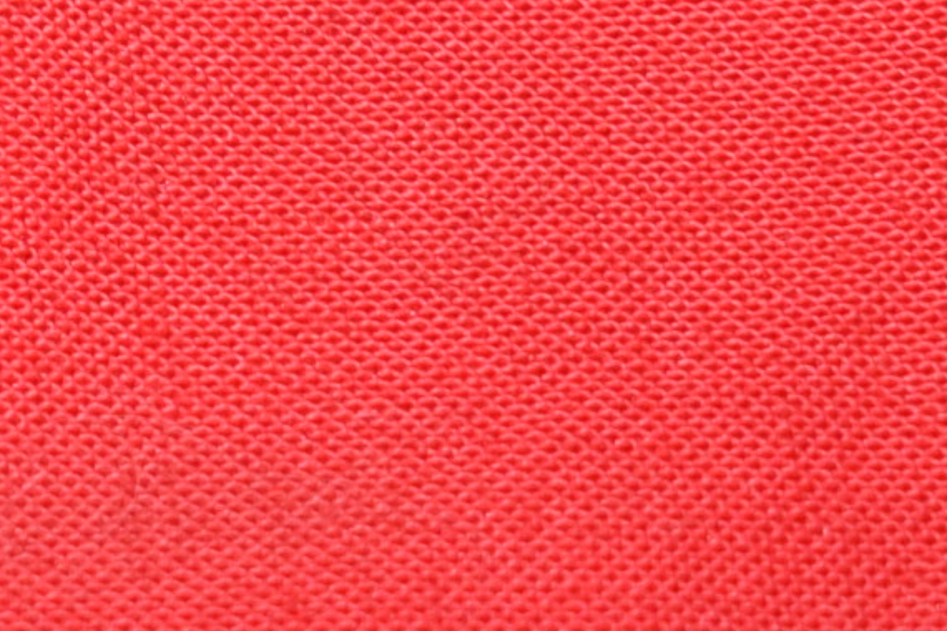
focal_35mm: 343
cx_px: -837
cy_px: -1284
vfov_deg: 3.9
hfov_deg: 5.9
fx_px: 9021
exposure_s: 1/25
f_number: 5
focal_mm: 29
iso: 160
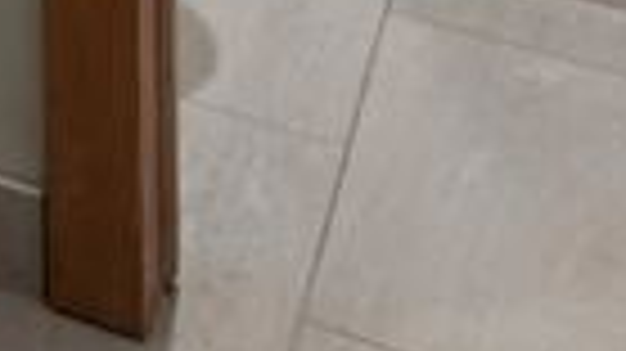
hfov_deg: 12.8
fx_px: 2173
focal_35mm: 131
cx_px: -865
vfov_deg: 6.8
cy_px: -1118
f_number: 7.1
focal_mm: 17
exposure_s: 1/4
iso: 320
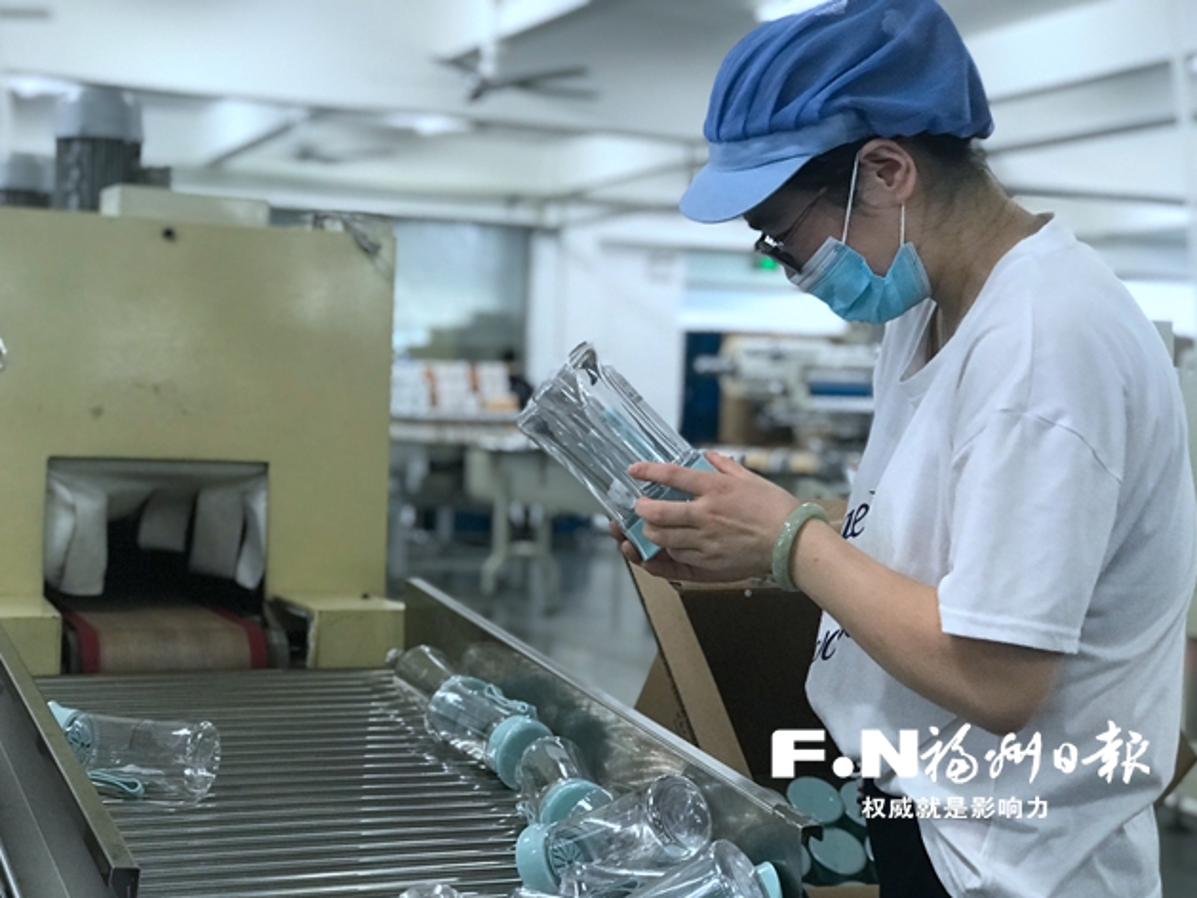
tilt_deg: -2.0
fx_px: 2006
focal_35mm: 58
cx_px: 596
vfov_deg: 25.2
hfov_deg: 33.2
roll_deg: -2.7
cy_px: 455
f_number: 2.8
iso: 250
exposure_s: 1/50
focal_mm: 6.6
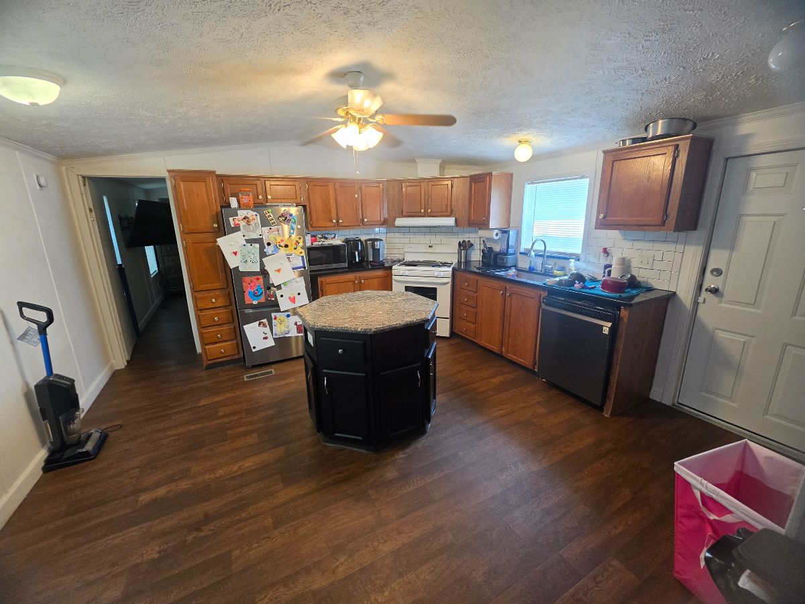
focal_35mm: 13
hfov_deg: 106.2
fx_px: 302
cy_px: 302
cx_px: 402
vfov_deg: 89.9
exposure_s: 1/120
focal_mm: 2.2
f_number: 1.9
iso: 200
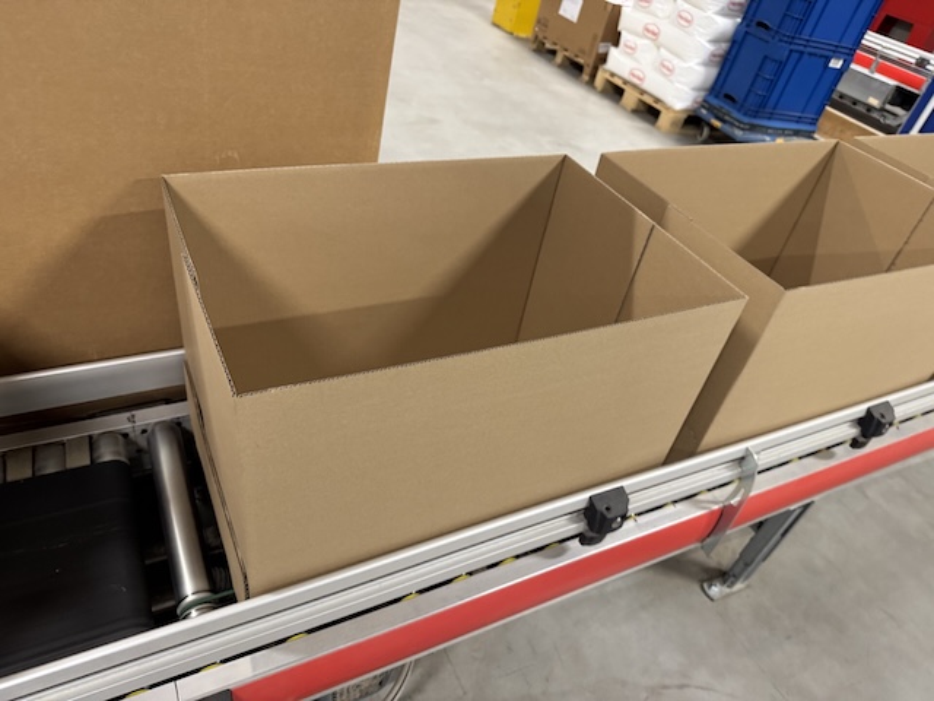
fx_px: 648
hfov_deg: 71.6
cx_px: 467
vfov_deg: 56.8
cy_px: 350
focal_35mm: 24
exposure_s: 1/50
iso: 250
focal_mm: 6.76
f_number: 1.78
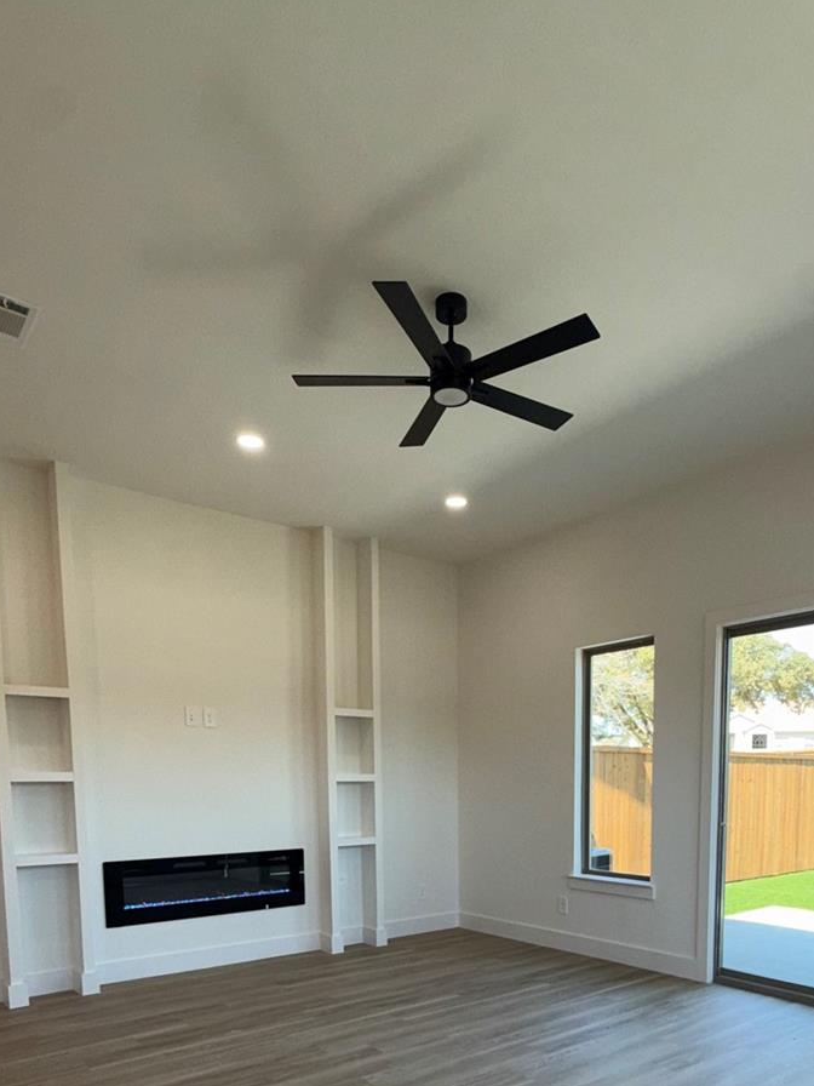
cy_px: 861
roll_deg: +0.7
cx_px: 454
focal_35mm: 24
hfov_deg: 56.7
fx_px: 752
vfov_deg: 65.5
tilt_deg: -4.0
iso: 32
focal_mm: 2.22
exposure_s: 1/122
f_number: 2.2
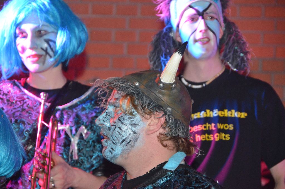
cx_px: 142
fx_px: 1600
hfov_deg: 10.2
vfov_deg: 6.8
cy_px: 94
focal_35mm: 202
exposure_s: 1/60
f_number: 6
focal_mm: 135
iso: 3200
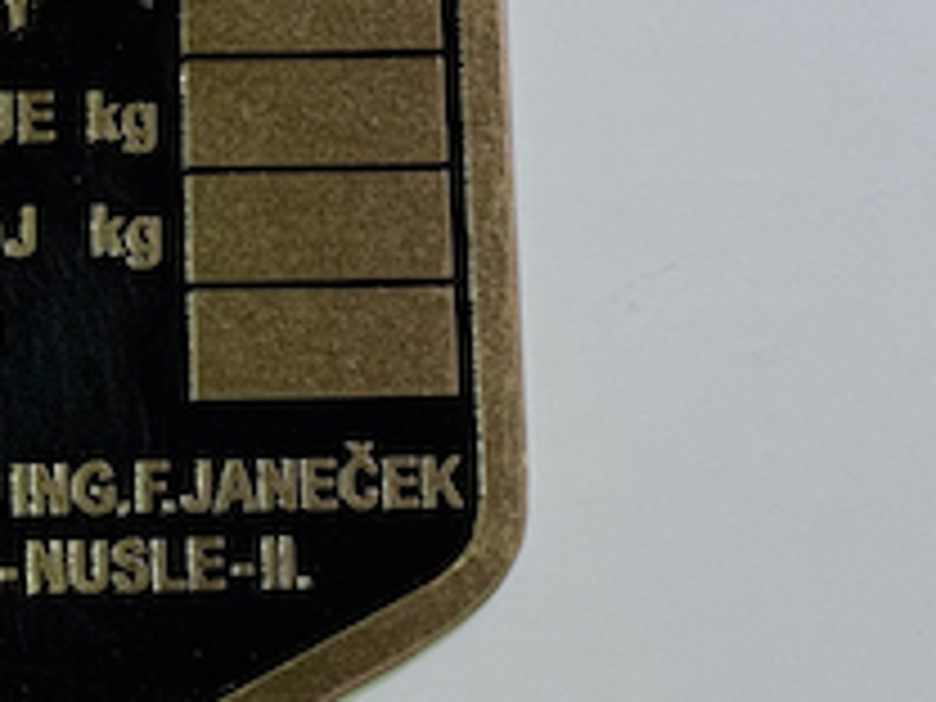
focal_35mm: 148
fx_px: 4002
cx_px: 108
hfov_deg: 13.2
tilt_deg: -64.9
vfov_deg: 10.0
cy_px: 27
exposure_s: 1/124
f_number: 1.78
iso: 50
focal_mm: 6.76
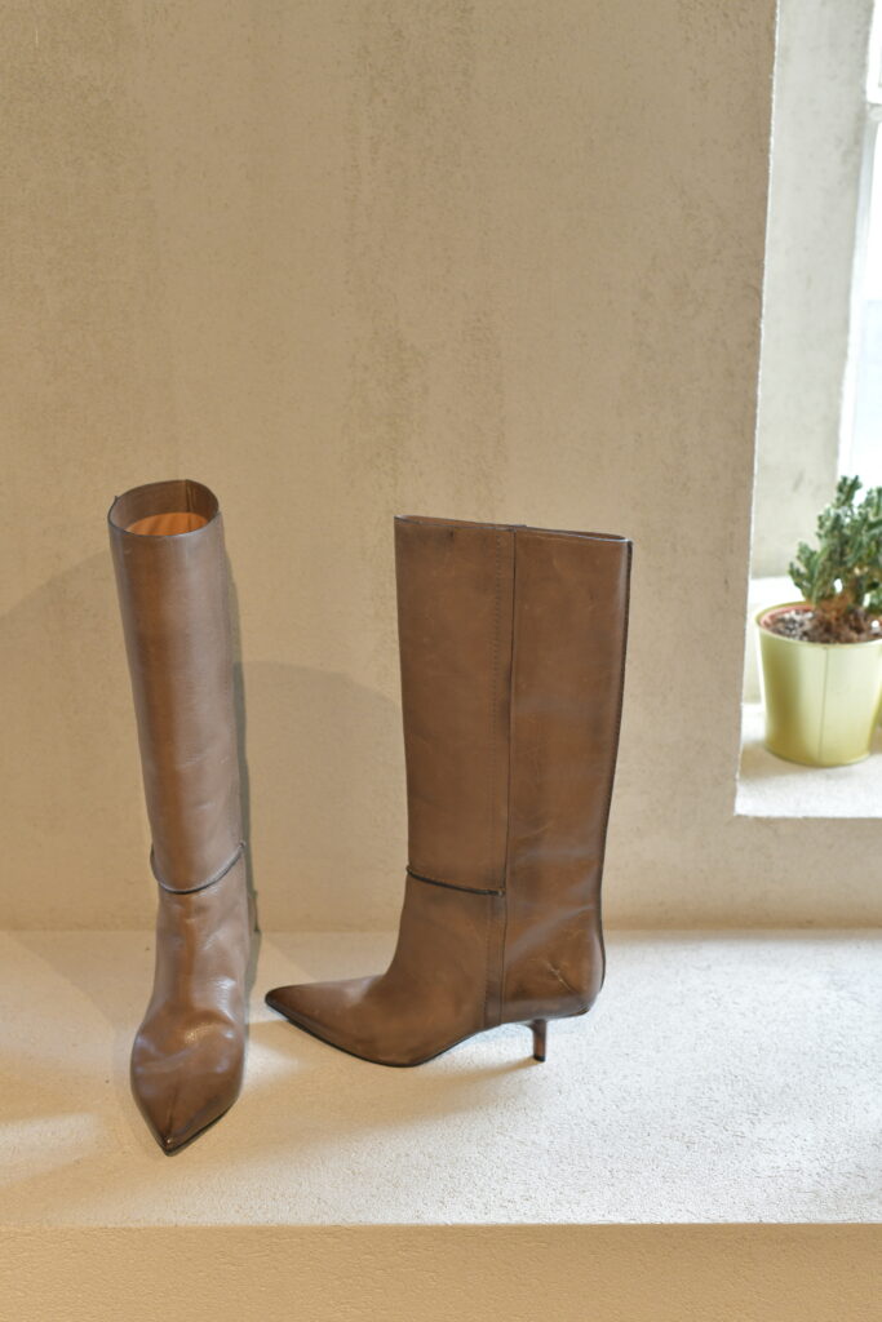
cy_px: 661
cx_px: 441
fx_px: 1837
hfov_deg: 27.0
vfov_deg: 39.6
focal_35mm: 50
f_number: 5.6
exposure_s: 1/80
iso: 800
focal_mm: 50
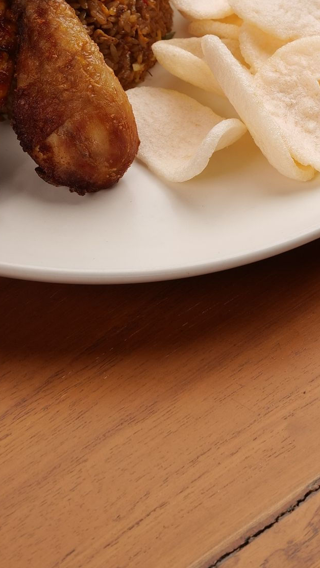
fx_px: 3000
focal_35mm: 199
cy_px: -24
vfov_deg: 10.7
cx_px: 91
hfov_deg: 6.1
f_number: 10
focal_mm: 70
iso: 200
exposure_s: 1/200
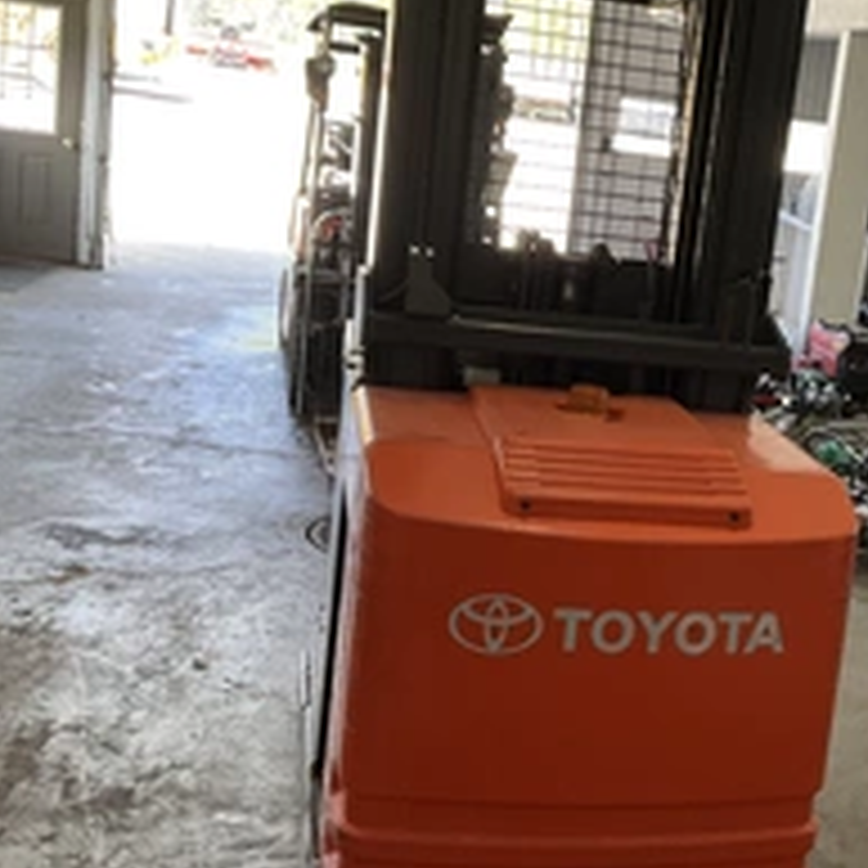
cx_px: 702
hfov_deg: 31.3
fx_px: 1504
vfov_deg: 32.2
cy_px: 378
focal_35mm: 53
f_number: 1.8
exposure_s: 1/120
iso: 64
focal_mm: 3
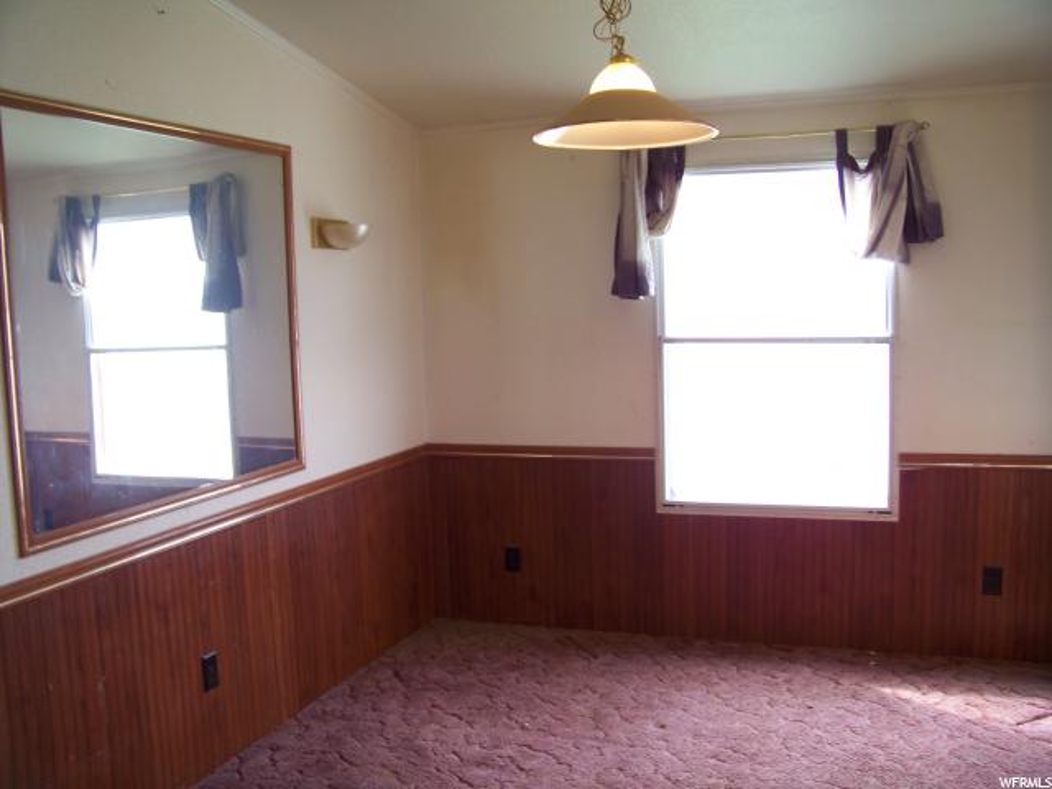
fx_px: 1003
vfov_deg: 42.9
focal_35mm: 33
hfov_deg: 55.4
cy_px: 394
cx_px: 526
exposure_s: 1/30
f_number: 2.8
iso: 64
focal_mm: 5.85
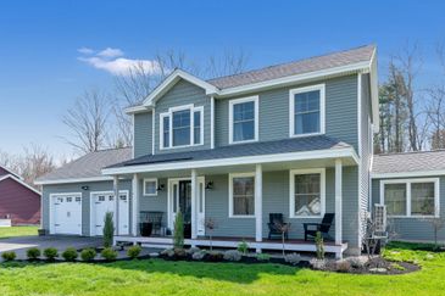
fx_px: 321
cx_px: 226
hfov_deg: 69.4
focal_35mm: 26
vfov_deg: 48.6
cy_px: 200
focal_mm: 19
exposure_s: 1/500
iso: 800
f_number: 8
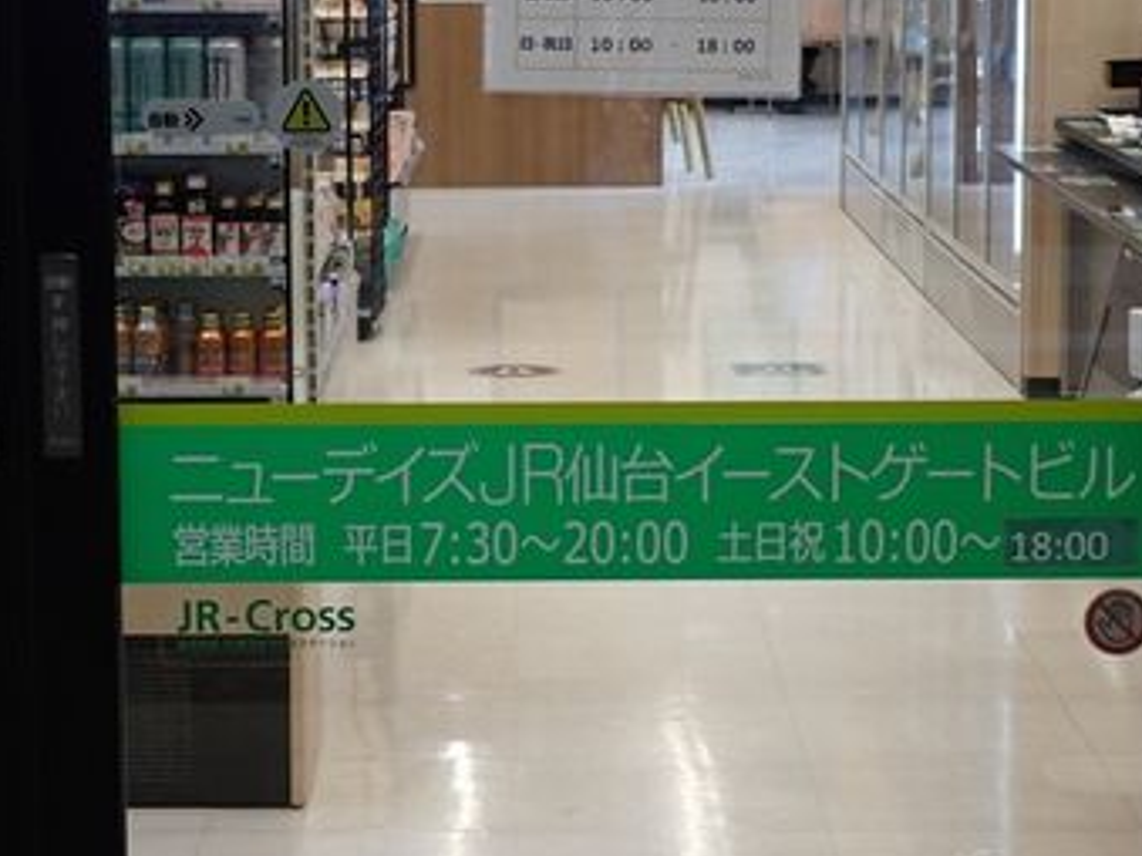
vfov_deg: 13.6
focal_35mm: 109
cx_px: 522
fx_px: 3595
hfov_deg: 18.0
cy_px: 455
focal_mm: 14.62
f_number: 4.3
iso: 250
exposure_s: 1/80
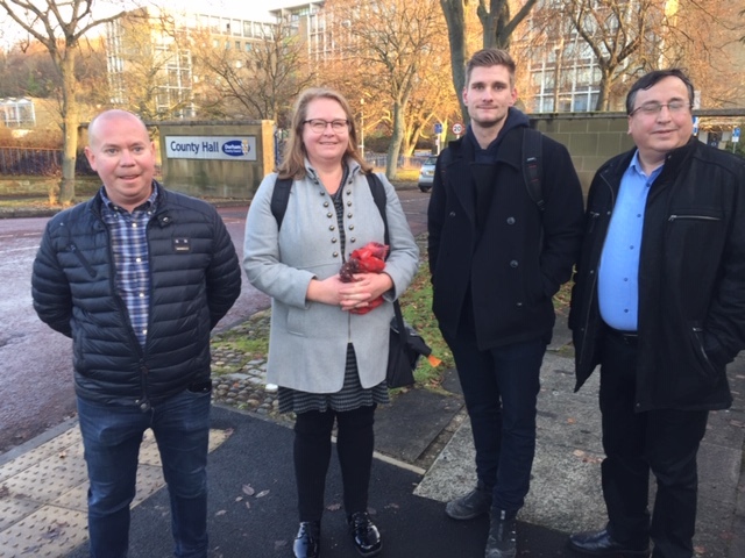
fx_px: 624
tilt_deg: -12.6
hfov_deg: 61.7
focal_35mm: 29
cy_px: 279
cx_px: 372
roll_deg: +0.7
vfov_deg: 48.2
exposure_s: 1/50
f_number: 2.2
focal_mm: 4.15
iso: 40
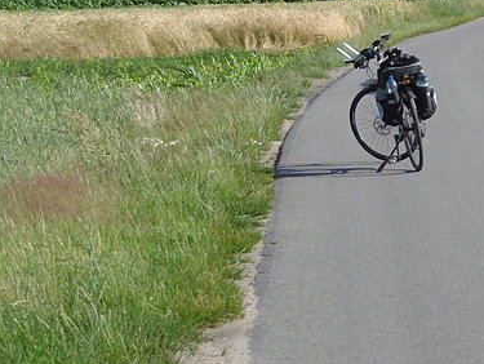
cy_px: -14
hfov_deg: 10.5
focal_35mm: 187
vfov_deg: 7.9
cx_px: 474
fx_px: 2617
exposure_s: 1/1000
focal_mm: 14
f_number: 4.5
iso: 100
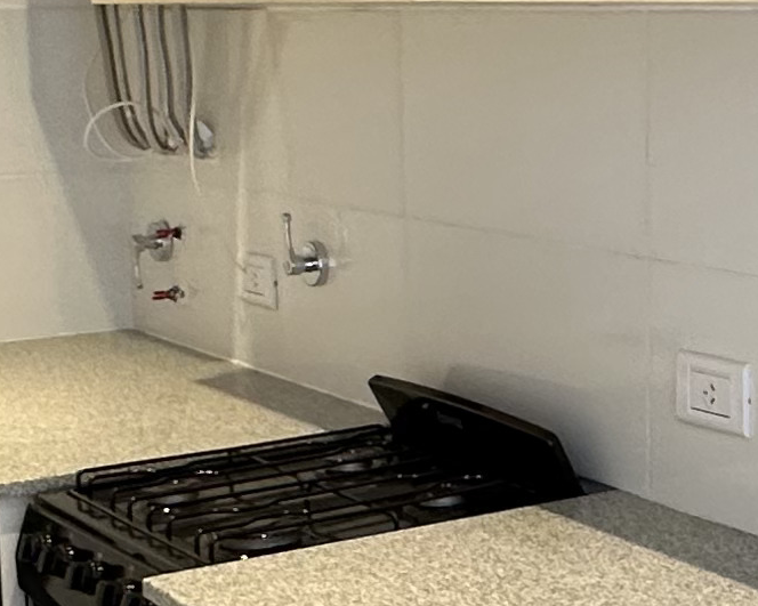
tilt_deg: -7.4
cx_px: 845
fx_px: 1862
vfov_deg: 18.5
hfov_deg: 21.7
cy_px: 288
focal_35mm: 83
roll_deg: -0.2
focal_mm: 2.22
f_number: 2.2
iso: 160
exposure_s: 1/50
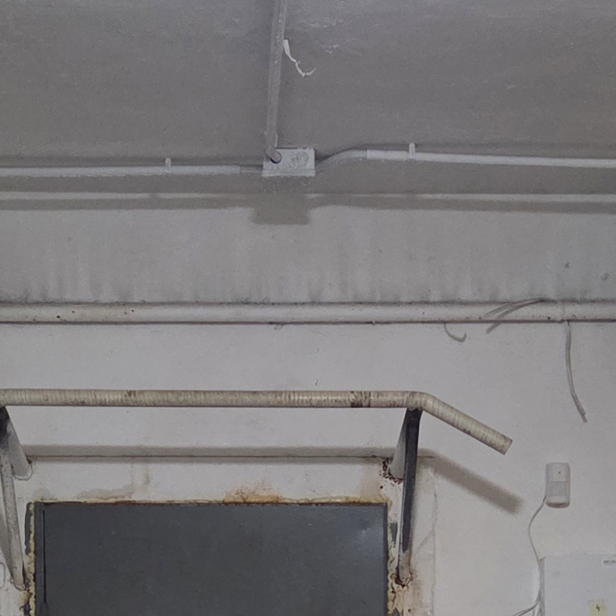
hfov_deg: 19.1
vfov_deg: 17.9
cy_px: 788
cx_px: 298
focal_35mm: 91
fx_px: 1832
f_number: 1.8
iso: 1600
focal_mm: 5.4
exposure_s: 1/100
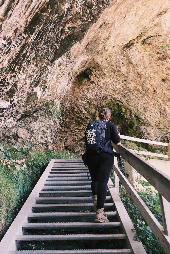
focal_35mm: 35
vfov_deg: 54.4
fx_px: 248
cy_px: 127
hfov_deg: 37.9
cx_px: 85
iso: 800
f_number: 8
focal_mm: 23
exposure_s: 1/20
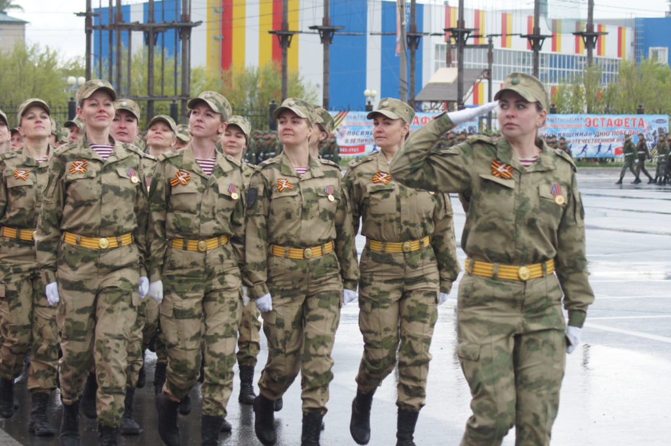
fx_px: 2095
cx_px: 336
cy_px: 223
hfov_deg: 18.2
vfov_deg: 12.2
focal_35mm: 112
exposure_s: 1/160
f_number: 6.3
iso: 200
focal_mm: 75
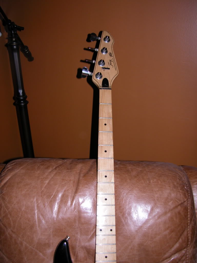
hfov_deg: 40.7
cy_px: 132
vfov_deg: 52.6
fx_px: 266
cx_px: 98
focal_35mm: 35
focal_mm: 8.9
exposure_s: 1/60
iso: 100
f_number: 2.8
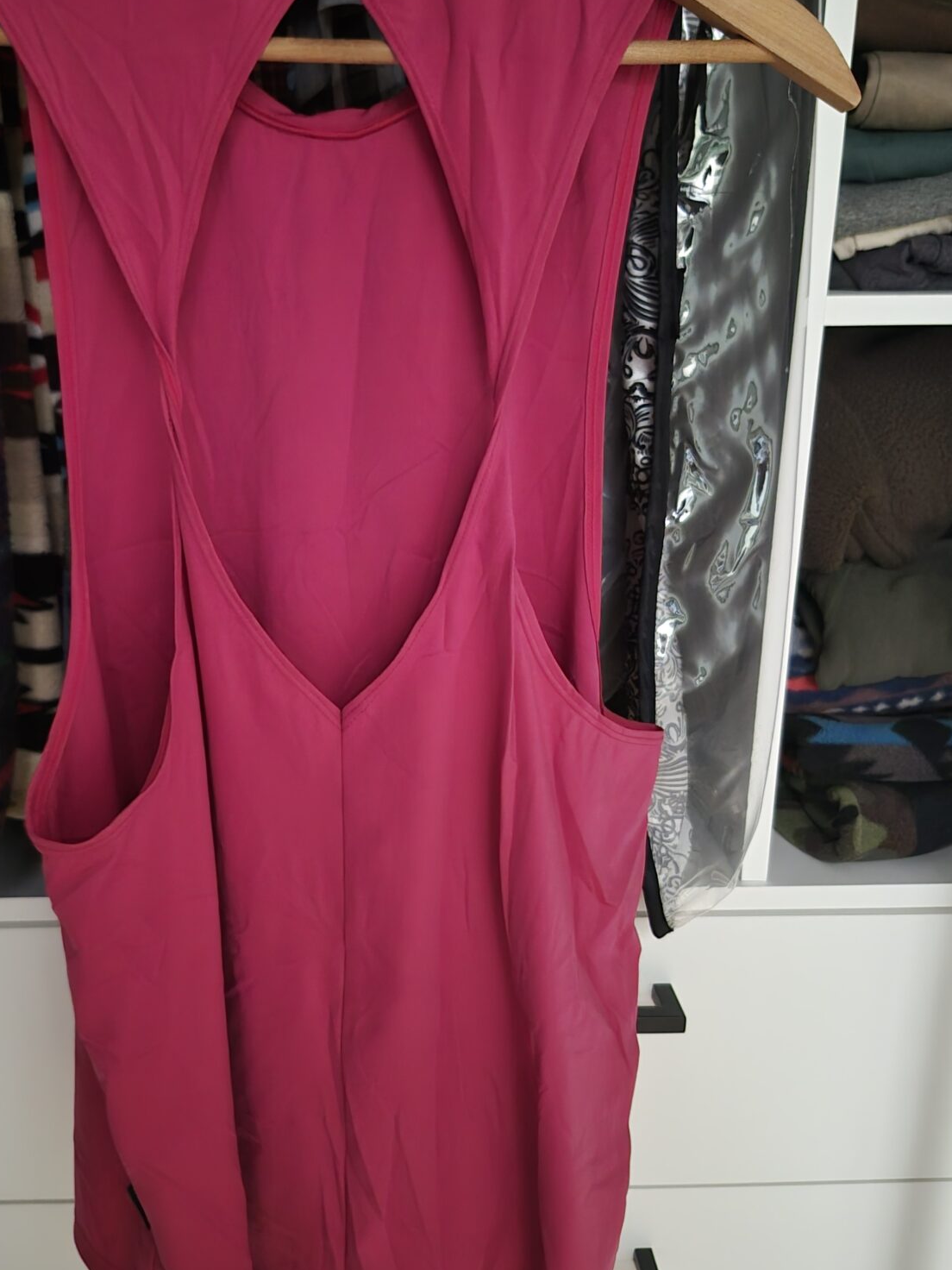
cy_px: 612
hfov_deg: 44.0
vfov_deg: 56.8
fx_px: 1173
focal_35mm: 32
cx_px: 393
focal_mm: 5.4
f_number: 1.8
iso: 2000
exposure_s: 1/24
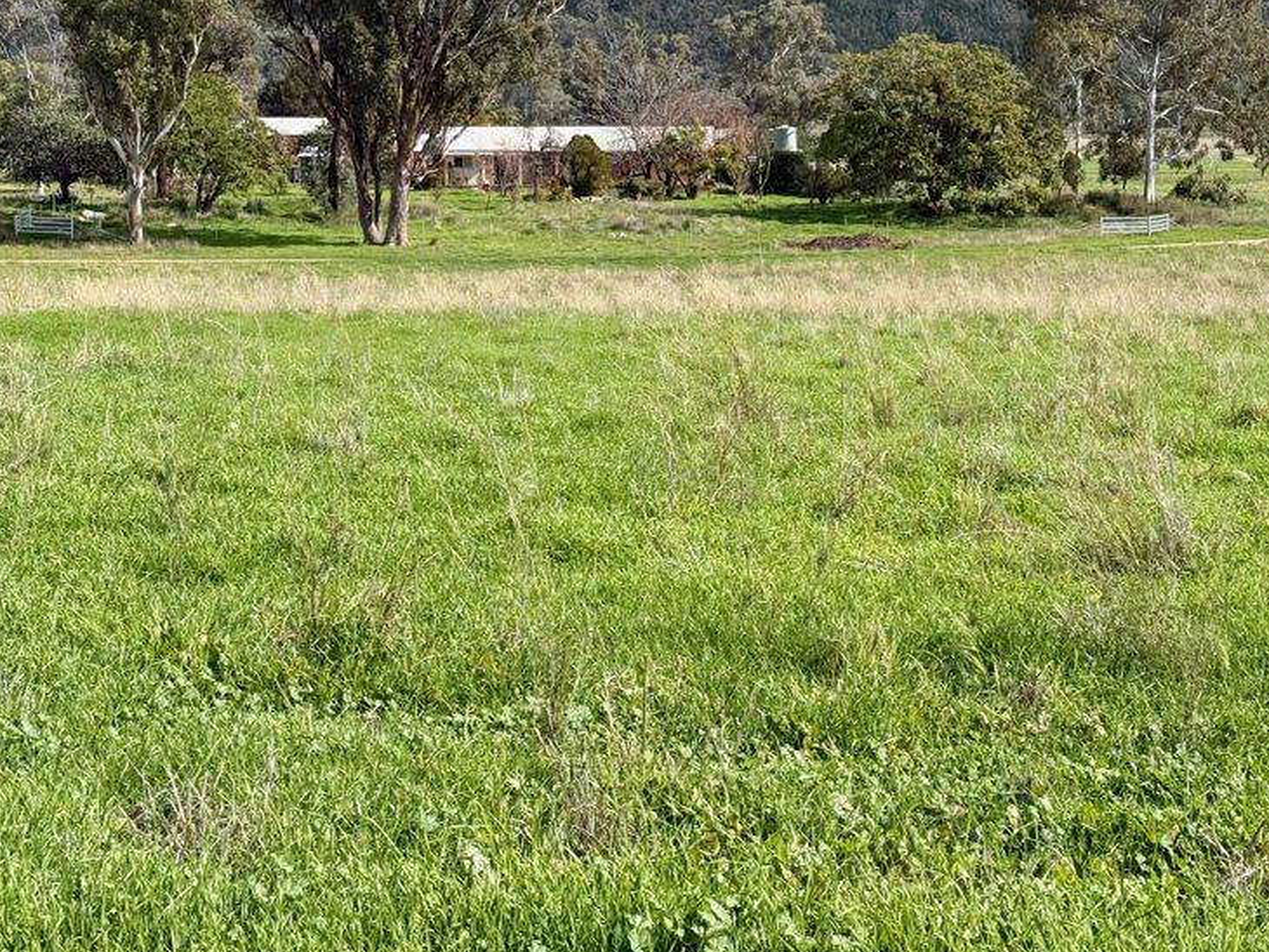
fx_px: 2604
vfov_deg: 20.7
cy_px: 353
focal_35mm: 71
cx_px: 730
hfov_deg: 27.4
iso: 64
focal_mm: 6.76
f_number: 1.78
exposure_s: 1/3534
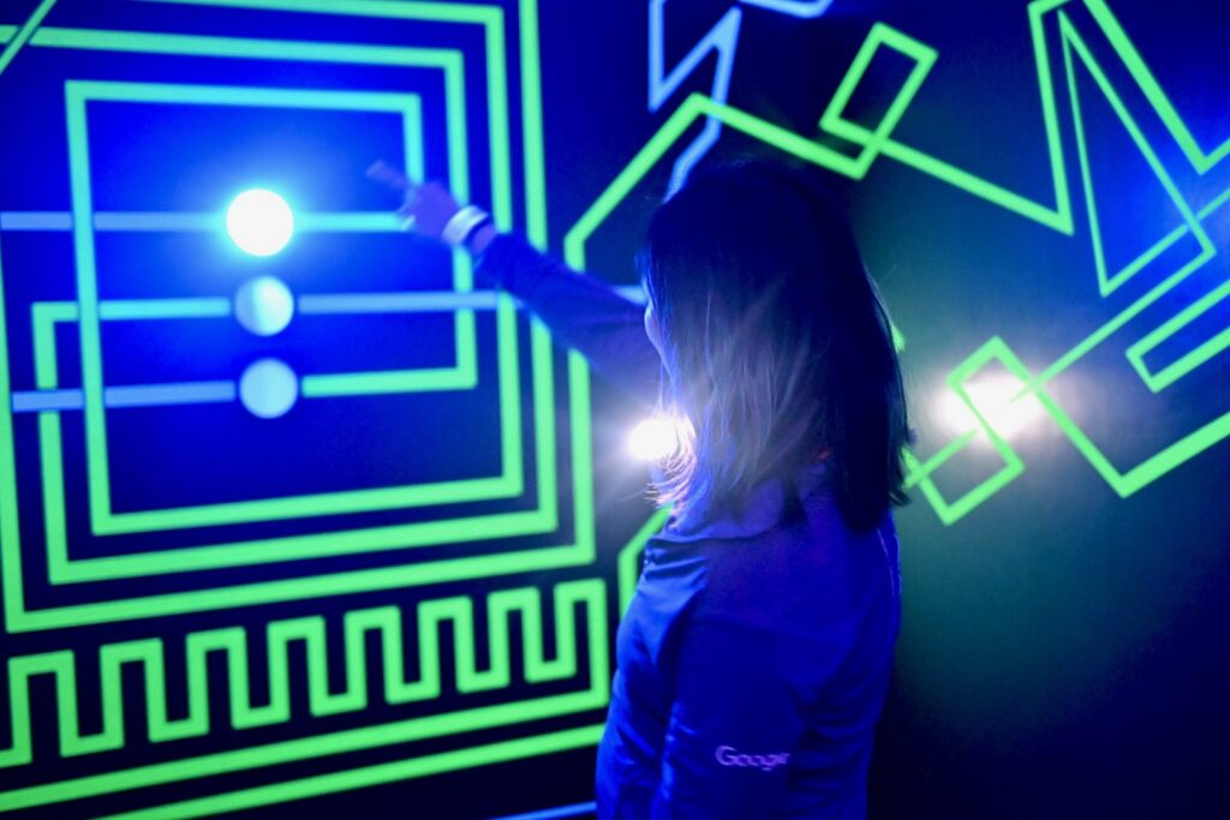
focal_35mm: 40
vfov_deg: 33.4
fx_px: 1367
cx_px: 615
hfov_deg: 48.5
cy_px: 410
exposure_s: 1/15
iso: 16000
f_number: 2
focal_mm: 40
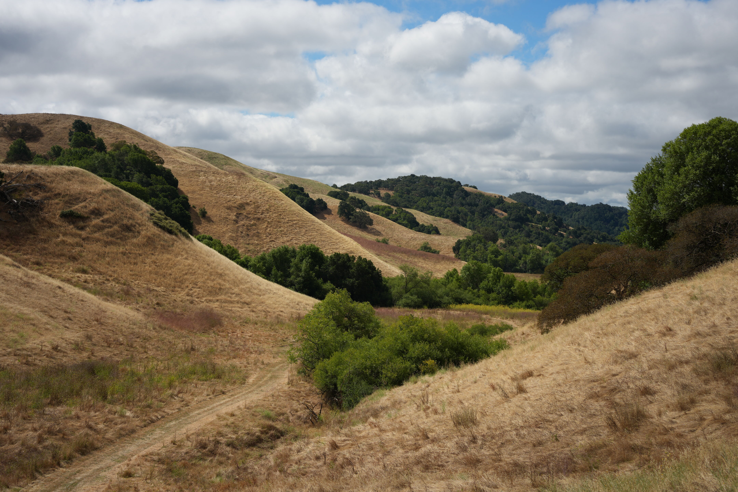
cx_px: 369
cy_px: 246
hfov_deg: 36.2
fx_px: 1127
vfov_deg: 24.6
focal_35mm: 55
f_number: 4.5
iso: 100
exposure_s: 1/1250
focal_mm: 55
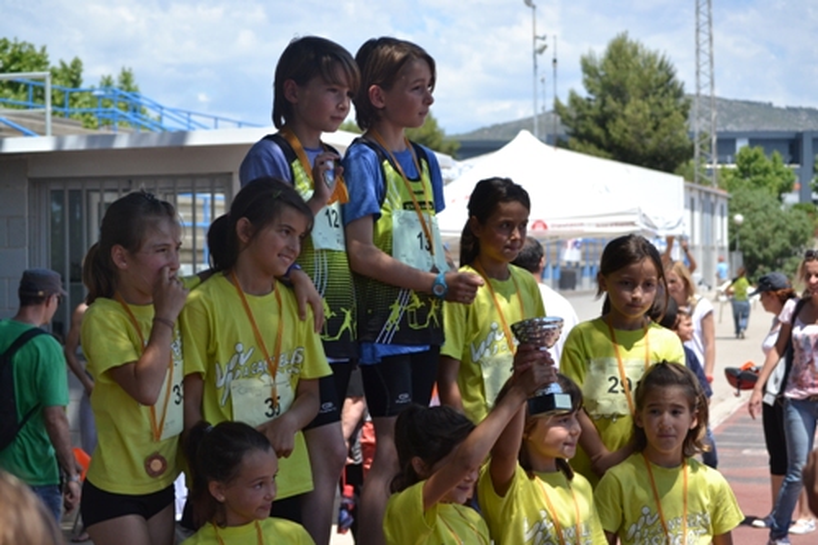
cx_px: 409
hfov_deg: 24.6
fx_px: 1874
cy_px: 272
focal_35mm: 82
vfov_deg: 16.5
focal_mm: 55
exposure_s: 1/1600
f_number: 5.6
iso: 400
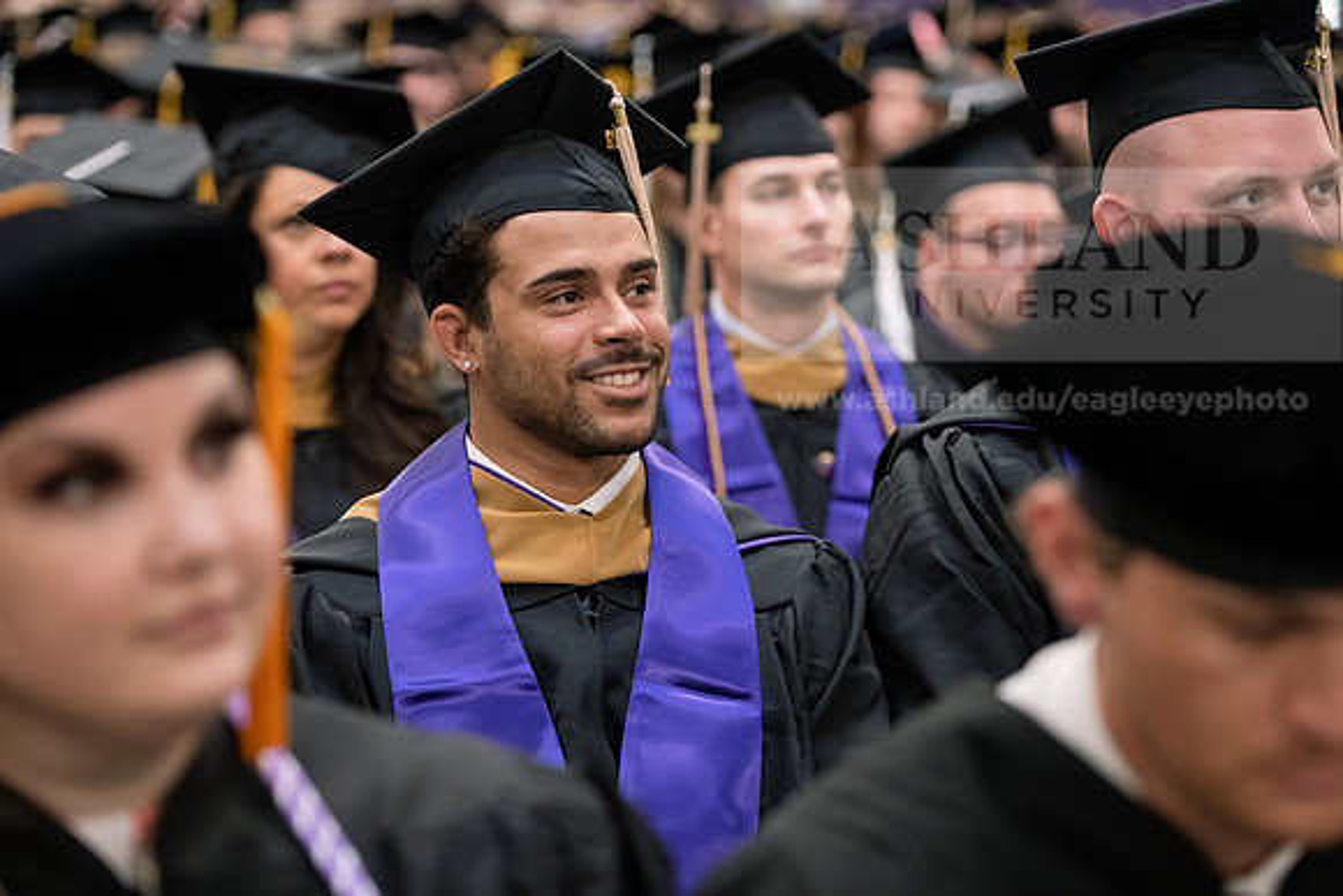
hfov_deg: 20.8
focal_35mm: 98
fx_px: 3657
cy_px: 448
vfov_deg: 14.0
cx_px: 672
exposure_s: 1/200
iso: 3200
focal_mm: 98
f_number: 3.2
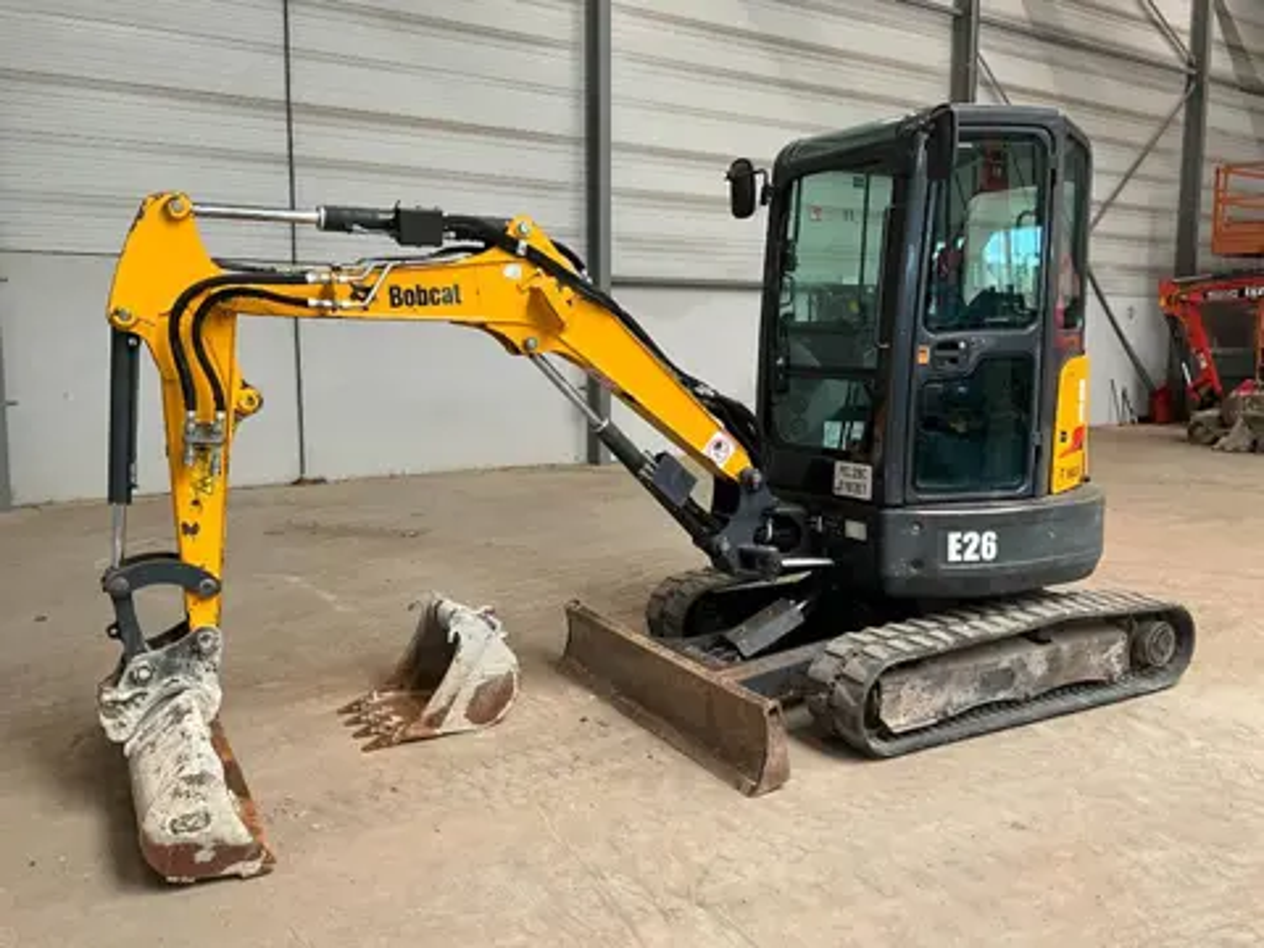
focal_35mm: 29
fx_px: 1059
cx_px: 632
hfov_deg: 61.7
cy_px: 474
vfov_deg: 48.2
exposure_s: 1/66
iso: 64
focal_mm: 3
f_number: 1.8
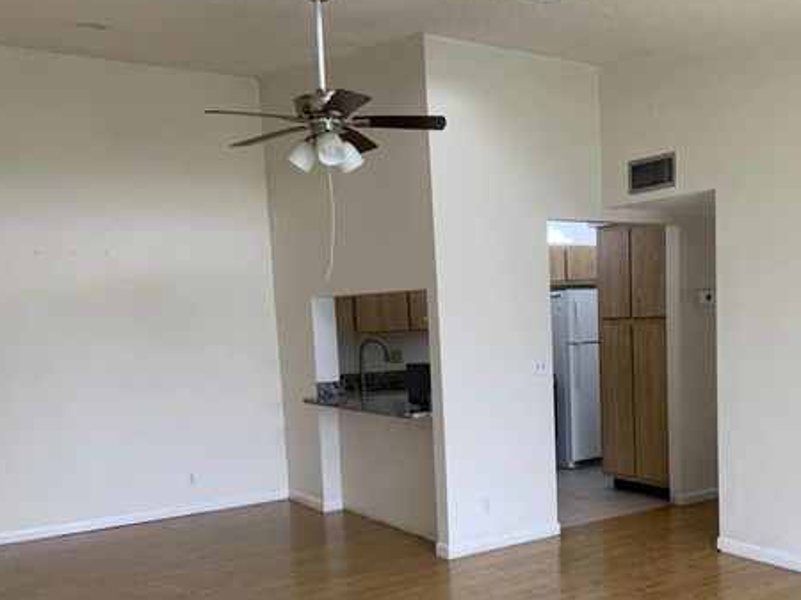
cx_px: 532
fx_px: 856
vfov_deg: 38.2
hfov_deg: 49.3
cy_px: 402
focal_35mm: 37
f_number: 1.8
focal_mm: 4.25
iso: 100
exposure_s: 1/104
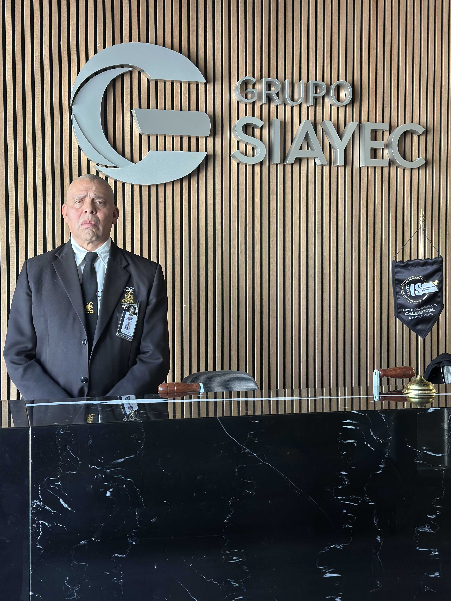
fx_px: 834
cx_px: 226
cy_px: 300
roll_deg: +0.1
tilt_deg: -0.8
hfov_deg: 30.3
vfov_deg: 39.7
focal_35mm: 48
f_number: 1.78
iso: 125
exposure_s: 1/67
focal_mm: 6.86
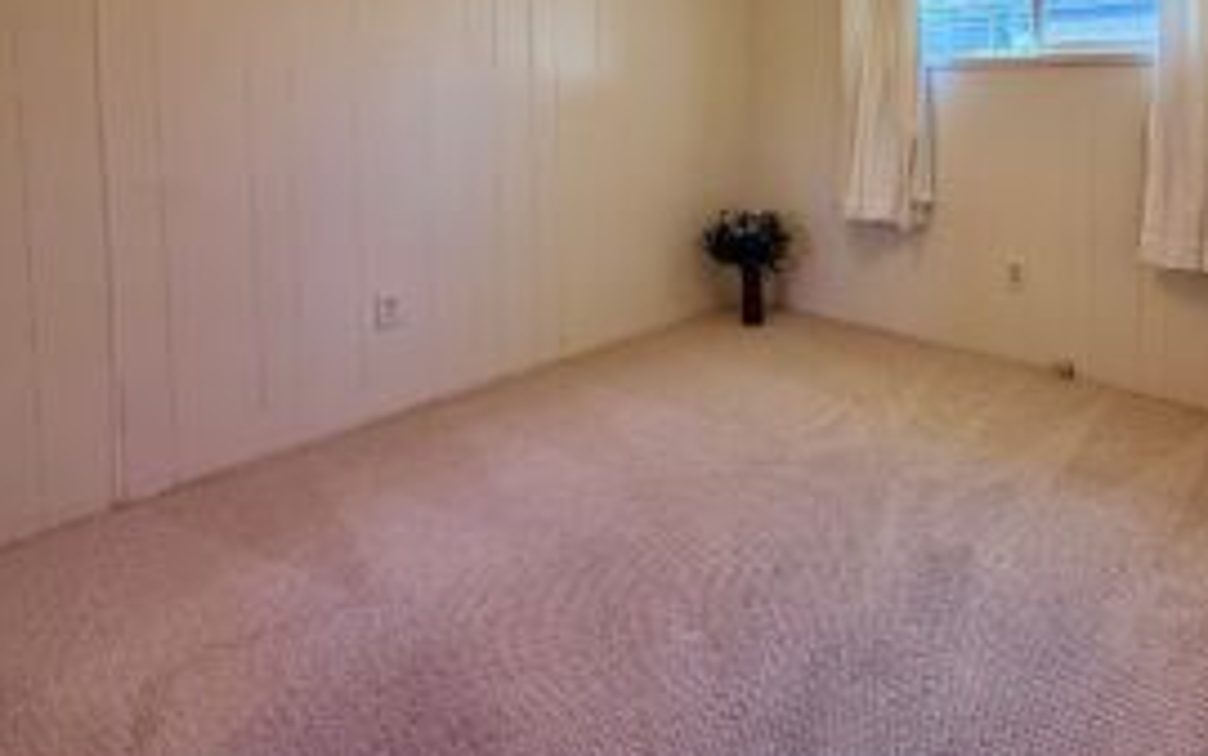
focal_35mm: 22
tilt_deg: -3.1
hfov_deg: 77.0
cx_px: 810
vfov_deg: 51.0
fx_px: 725
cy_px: 130
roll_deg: +0.5
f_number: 2.2
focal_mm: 2.22
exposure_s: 1/120
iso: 125
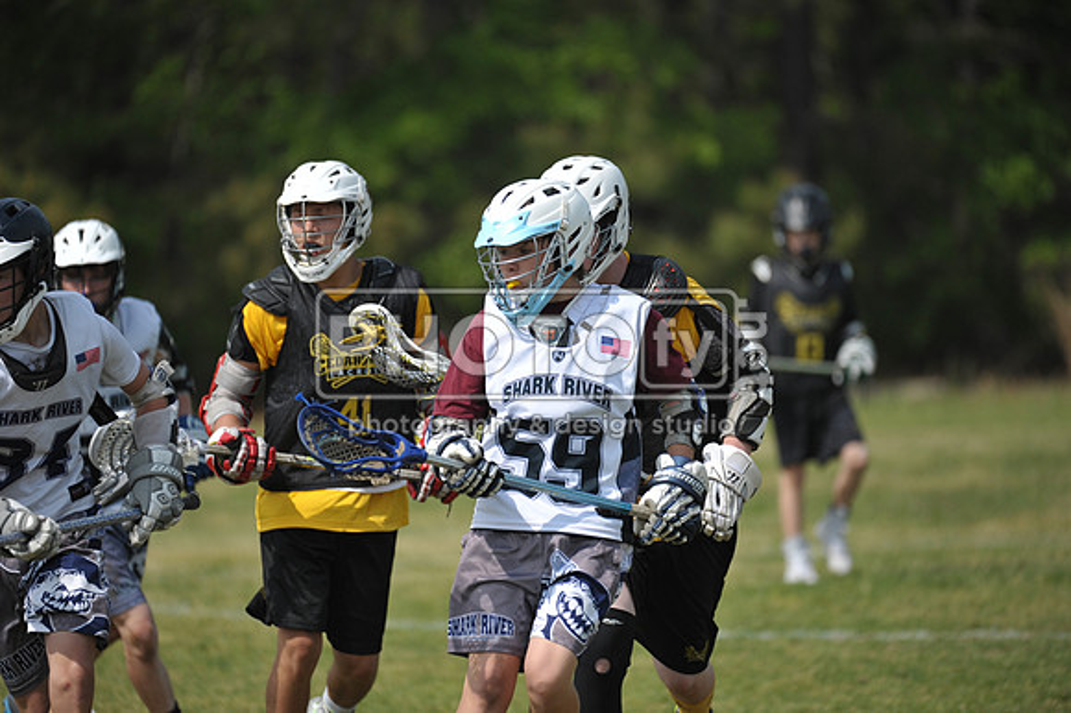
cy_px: 356
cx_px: 536
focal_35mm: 340
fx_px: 10109
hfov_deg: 6.1
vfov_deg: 4.0
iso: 640
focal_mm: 340
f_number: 4
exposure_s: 1/4000
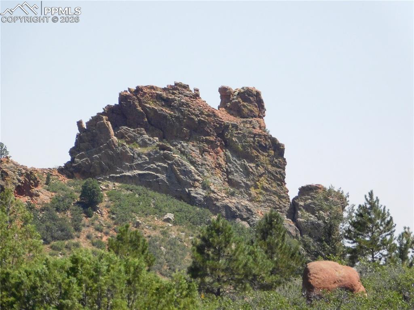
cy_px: 155
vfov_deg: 4.0
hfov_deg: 5.4
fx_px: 4411
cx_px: 207
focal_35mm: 369
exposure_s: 1/640
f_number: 11.6
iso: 800
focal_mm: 65.4
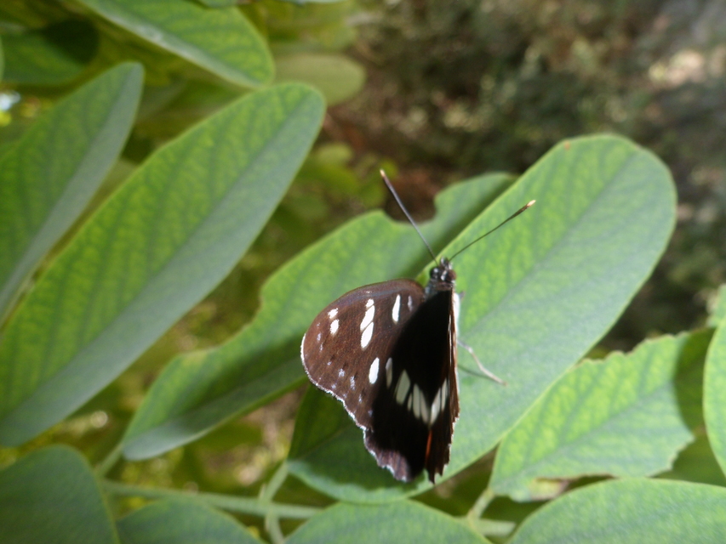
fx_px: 566
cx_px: 363
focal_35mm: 27
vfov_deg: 51.4
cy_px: 272
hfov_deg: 65.3
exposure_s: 1/30
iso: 100
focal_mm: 4.9
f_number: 9.2
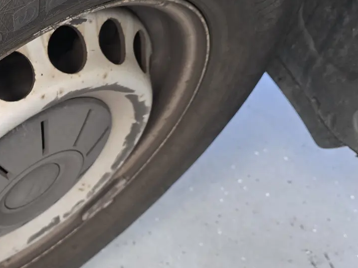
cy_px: 118
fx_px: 641
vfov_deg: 23.6
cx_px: -51
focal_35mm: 62
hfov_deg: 28.0
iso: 400
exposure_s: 1/100
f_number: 1.7
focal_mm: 6.3
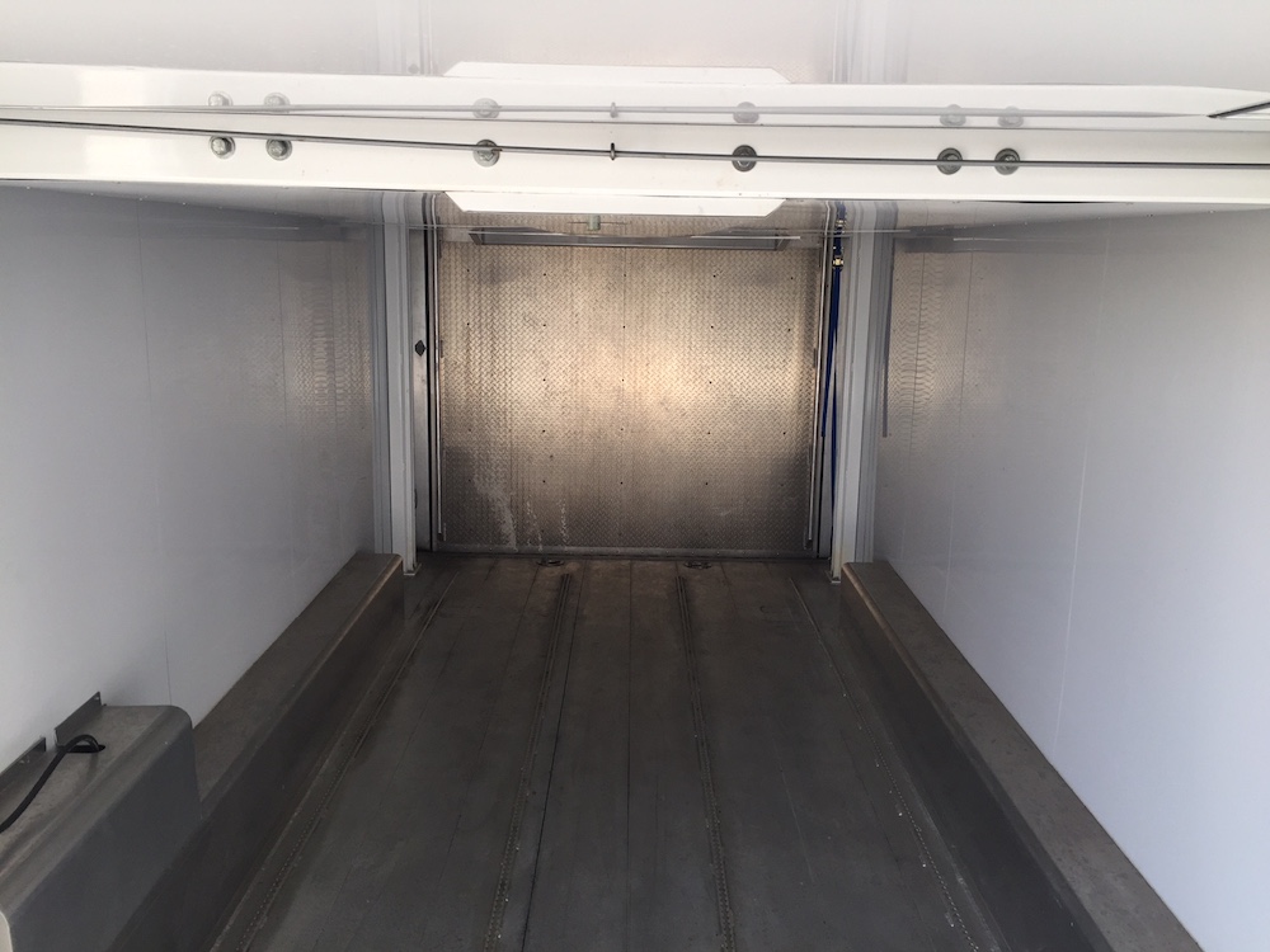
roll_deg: -2.7
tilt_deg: -13.0
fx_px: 1064
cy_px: 476
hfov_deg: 61.7
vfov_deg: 48.2
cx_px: 635
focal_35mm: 29
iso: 32
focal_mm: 4.15
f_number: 2.2
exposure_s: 1/60
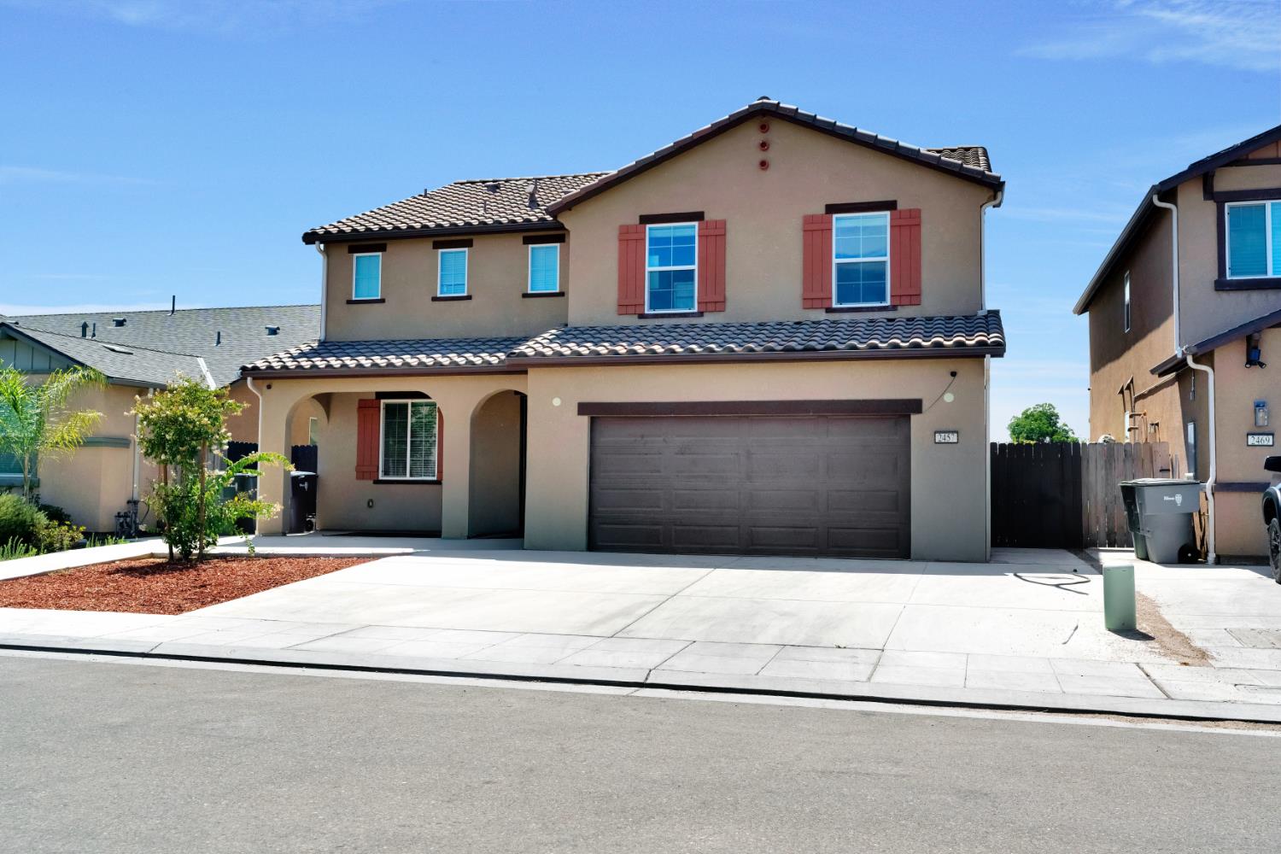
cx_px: 640
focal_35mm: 31
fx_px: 1103
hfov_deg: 60.3
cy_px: 427
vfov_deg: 42.3
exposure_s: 1/1600
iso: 640
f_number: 7.1
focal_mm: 31
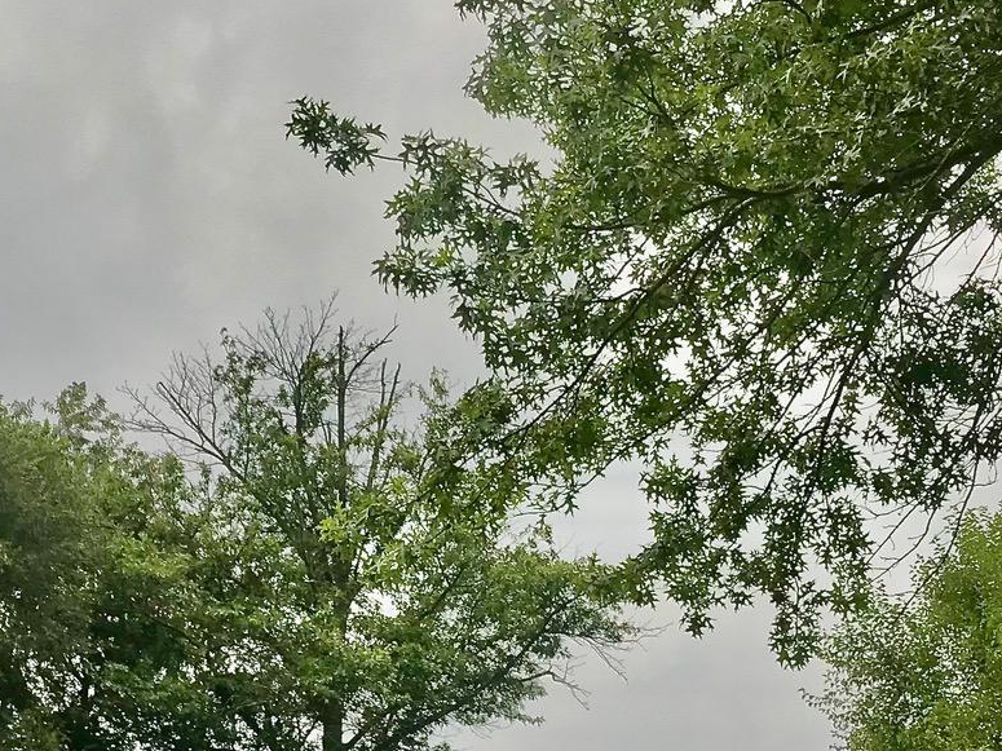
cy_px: 586
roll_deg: -0.3
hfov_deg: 26.3
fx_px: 2142
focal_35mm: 74
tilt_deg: +15.6
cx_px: 463
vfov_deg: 19.7
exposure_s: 1/179
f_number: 1.8
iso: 20
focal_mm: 3.99
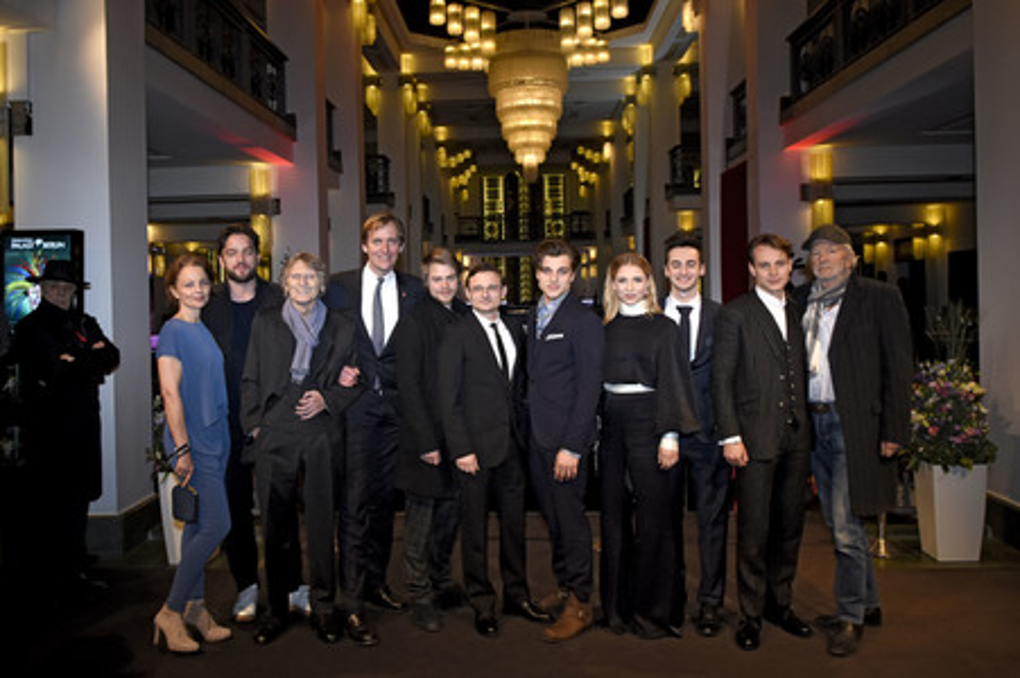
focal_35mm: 28
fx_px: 807
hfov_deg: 64.6
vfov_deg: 45.6
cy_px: 339
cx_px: 510
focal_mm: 19
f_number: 6.3
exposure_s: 1/80
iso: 800
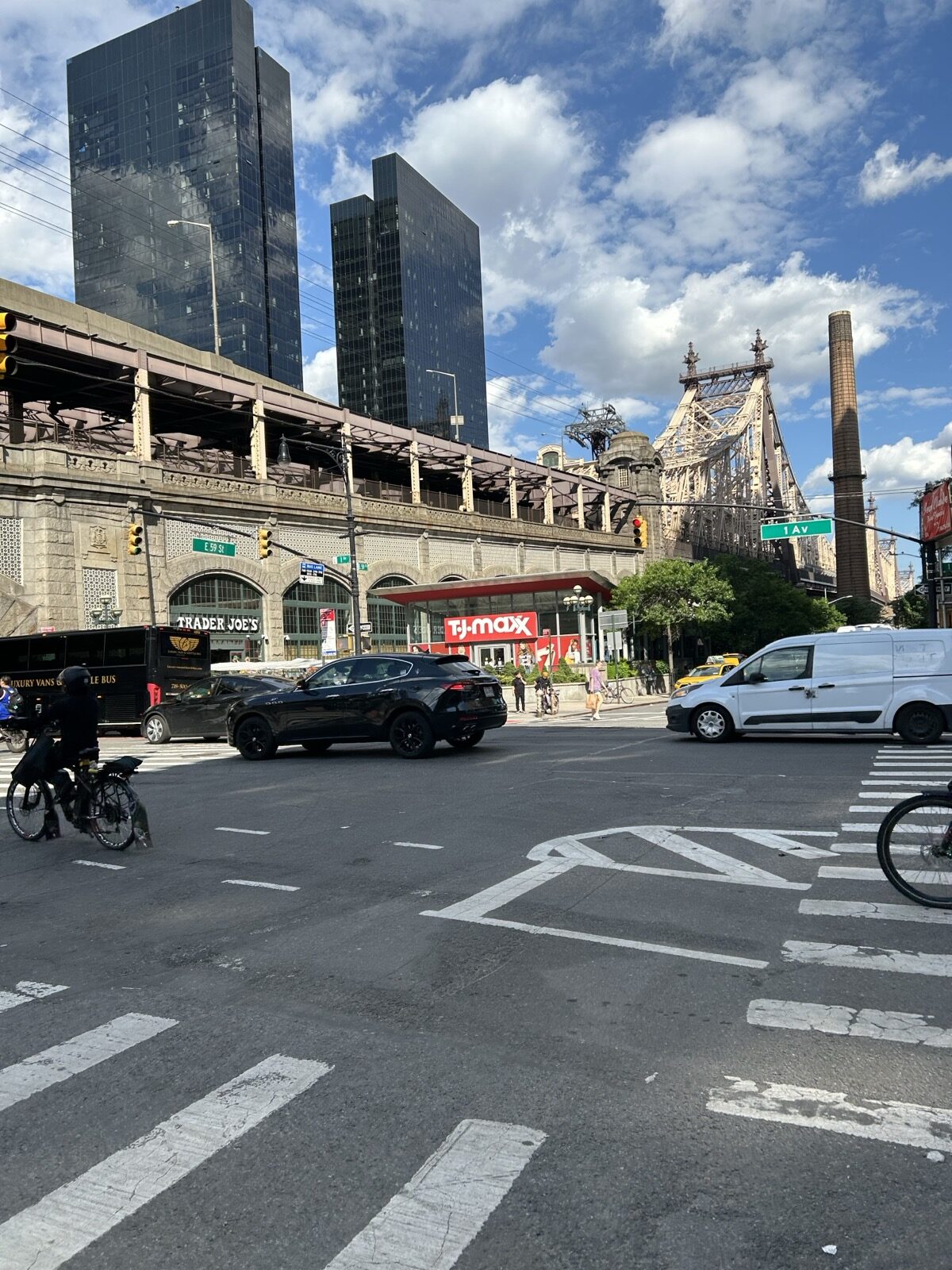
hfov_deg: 53.1
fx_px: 953
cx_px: 476
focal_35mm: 26
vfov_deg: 67.3
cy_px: 635
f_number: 1.5
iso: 50
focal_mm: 5.7
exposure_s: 1/2915
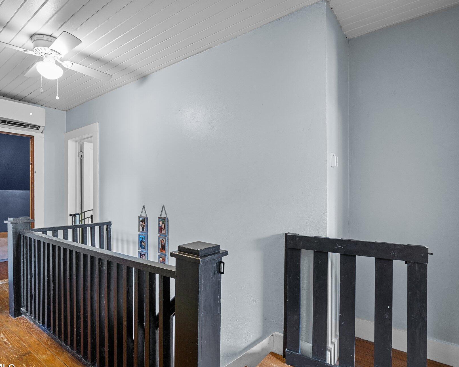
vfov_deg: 70.8
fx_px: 258
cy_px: 193
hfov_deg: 83.3
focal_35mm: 19
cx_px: 224
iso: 200
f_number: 4
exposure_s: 1/4
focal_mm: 16
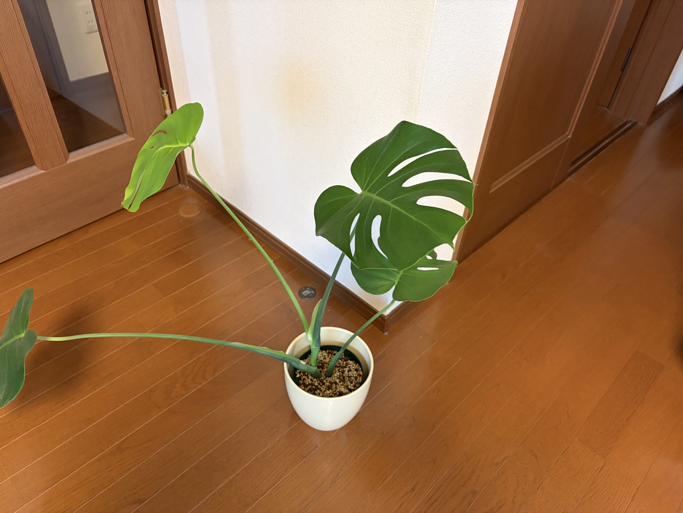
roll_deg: -3.2
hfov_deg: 67.3
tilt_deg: -41.4
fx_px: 513
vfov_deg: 53.1
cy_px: 256
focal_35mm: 26
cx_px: 342
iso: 320
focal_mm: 5.96
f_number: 1.6
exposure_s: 1/60
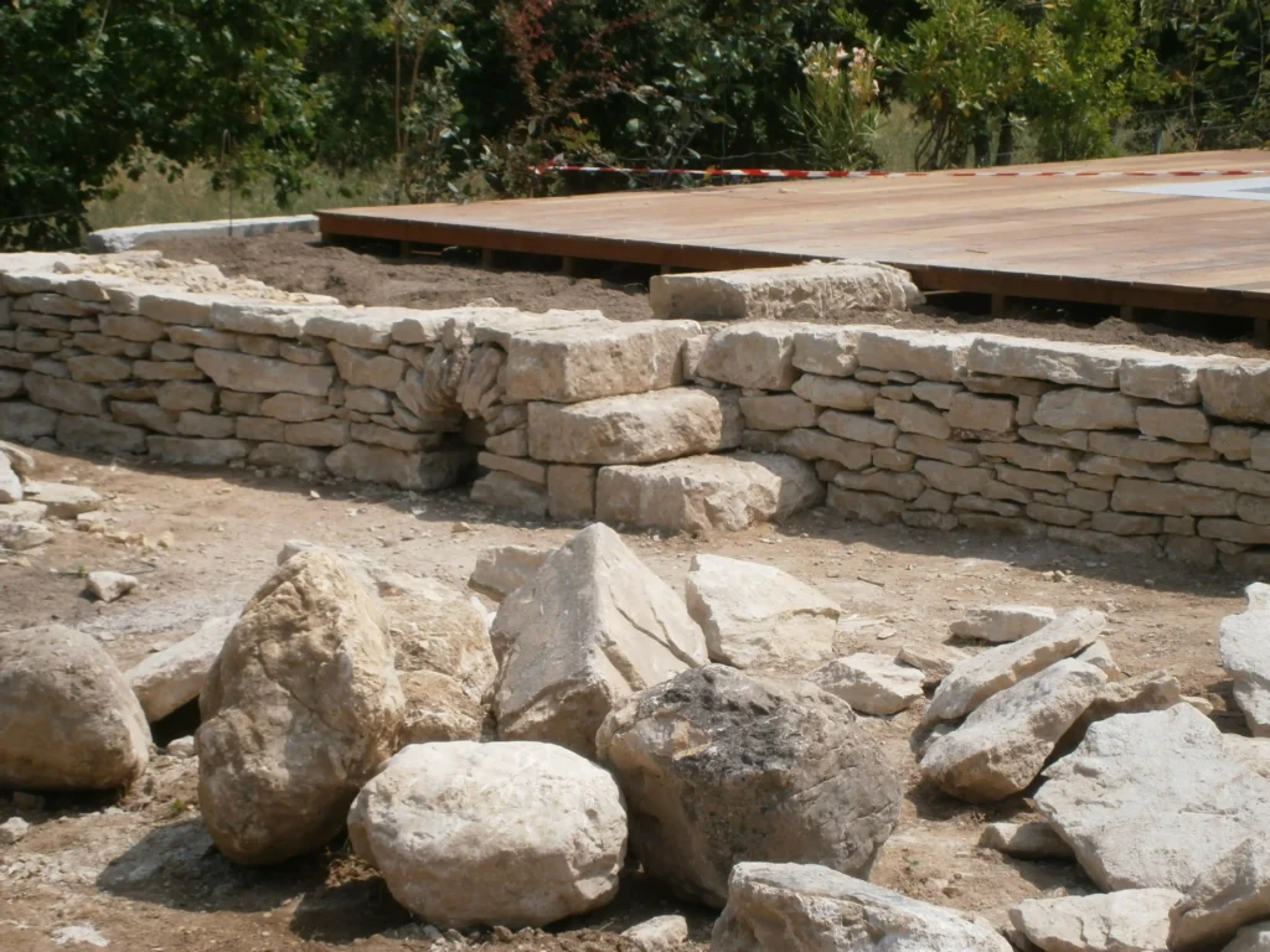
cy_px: 476
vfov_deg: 14.6
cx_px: 635
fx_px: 3706
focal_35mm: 101
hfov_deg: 19.4
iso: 80
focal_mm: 17.8
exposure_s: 1/640
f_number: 5.4
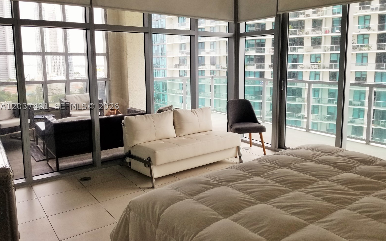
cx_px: 194
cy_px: 106
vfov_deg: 44.4
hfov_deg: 66.5
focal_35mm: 28
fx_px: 295
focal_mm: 4.25
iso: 50
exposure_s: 1/156
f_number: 1.7
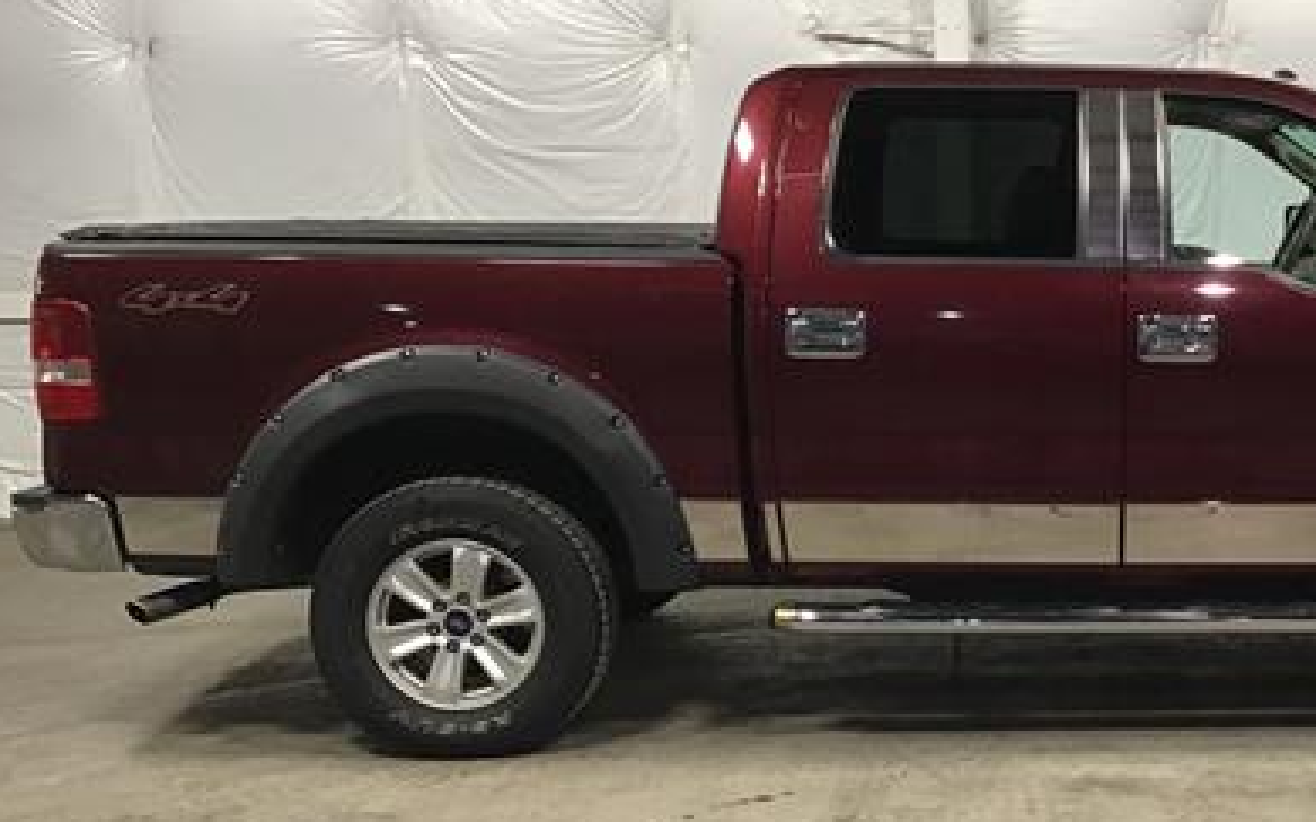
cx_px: 1045
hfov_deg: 36.3
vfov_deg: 24.0
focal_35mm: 54
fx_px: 1936
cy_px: 463
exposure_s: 1/30
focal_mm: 3.3
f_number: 2.4
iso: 80
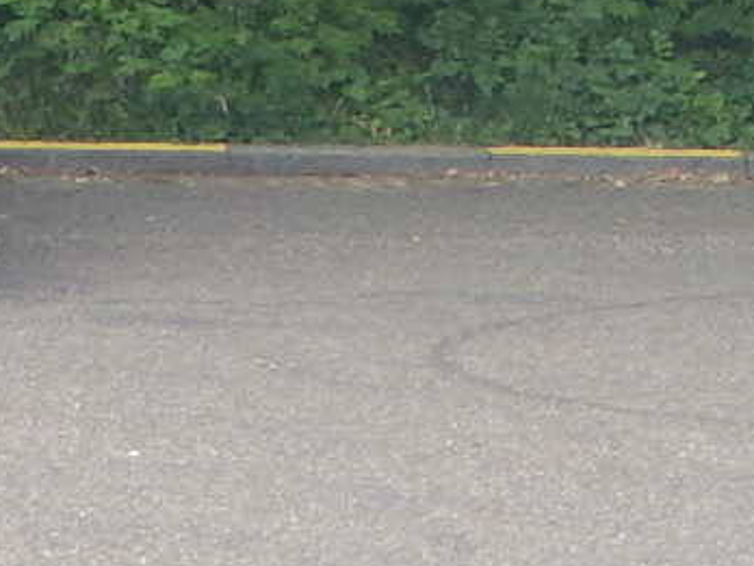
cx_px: 578
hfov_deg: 9.9
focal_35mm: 200
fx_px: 4356
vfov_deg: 6.9
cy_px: -878
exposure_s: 1/125
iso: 125
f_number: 4.6
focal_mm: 6.1
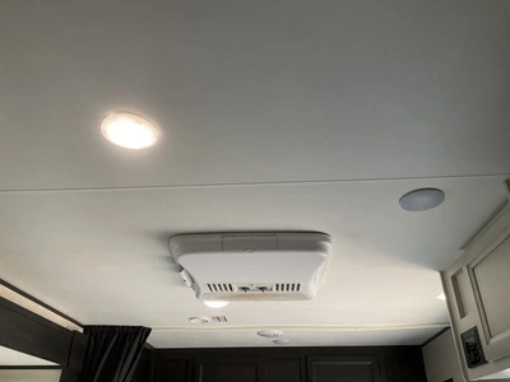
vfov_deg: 48.2
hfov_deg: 61.7
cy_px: 191
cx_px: 255
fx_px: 427
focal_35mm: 29
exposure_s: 1/122
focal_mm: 3
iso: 64
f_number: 1.8
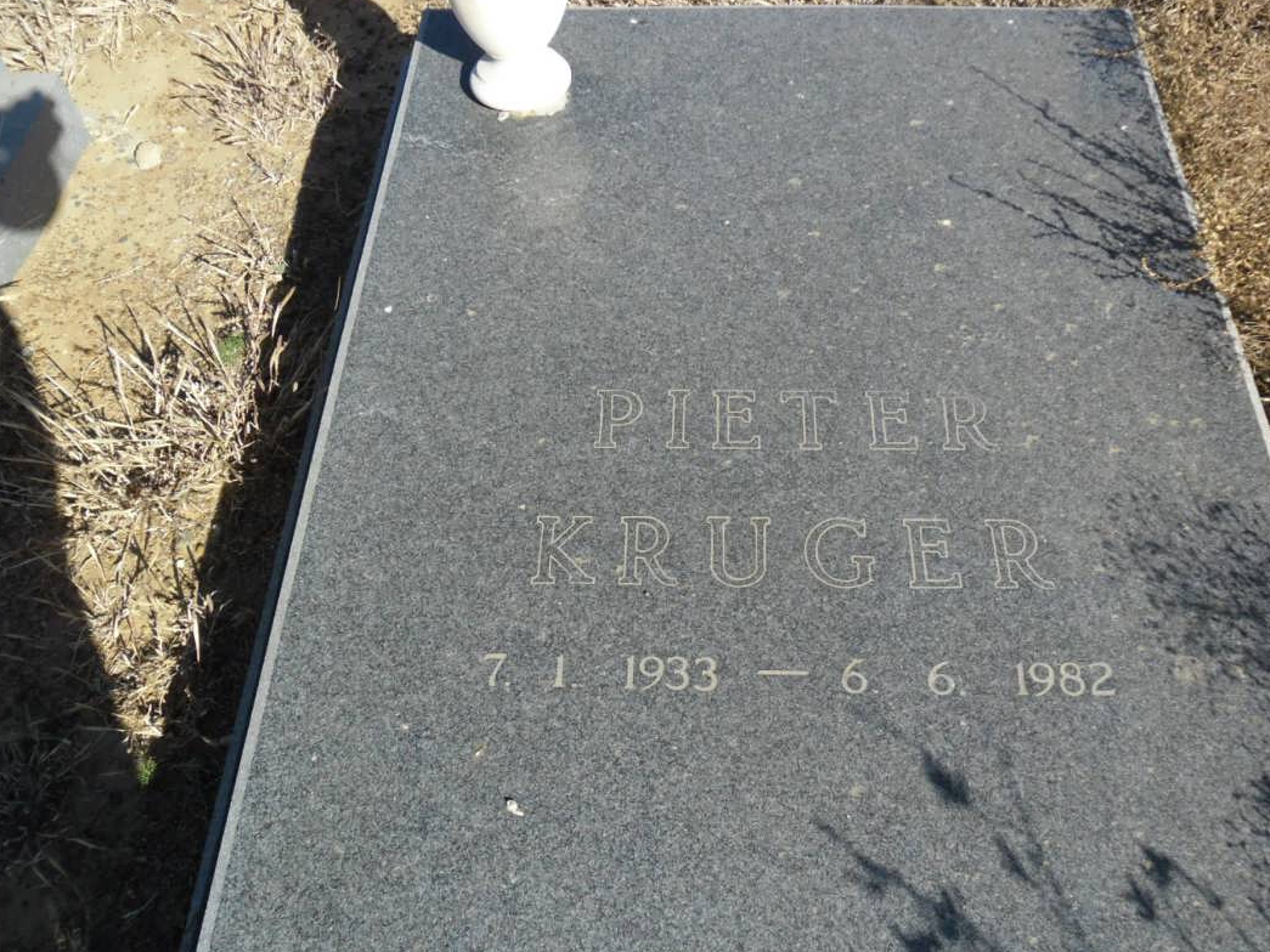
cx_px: 662
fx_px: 1137
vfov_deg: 45.4
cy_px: 512
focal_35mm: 31
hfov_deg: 58.3
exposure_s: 1/663
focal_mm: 4.9
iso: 80
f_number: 3.5
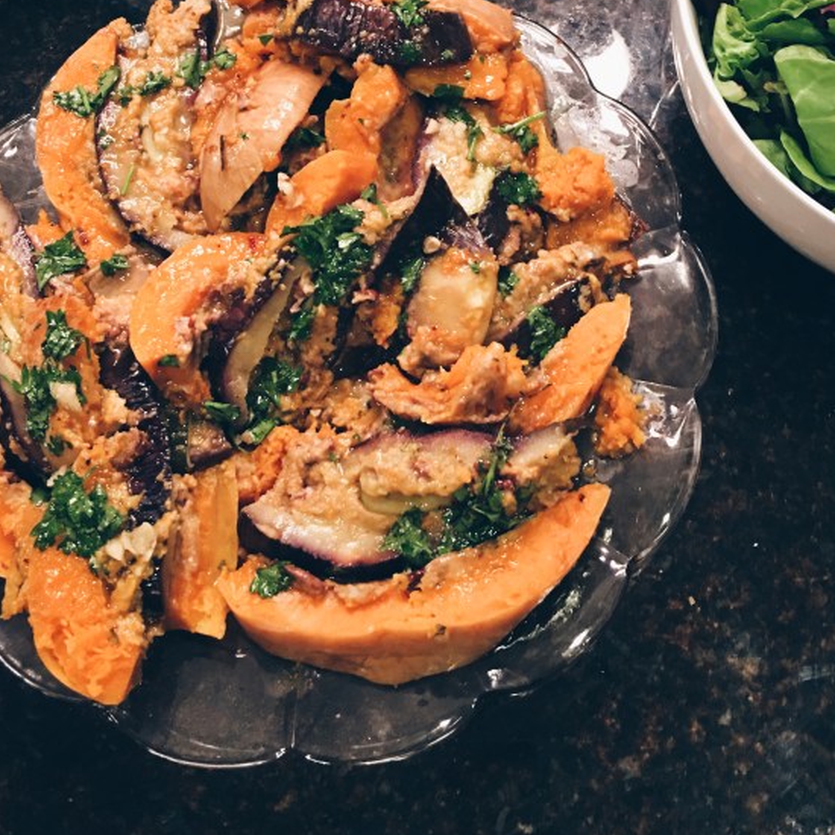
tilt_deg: -67.4
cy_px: 192
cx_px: 437
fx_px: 1255
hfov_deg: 36.8
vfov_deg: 35.8
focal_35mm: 46
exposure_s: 1/4
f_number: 2.2
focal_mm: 4.15
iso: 50
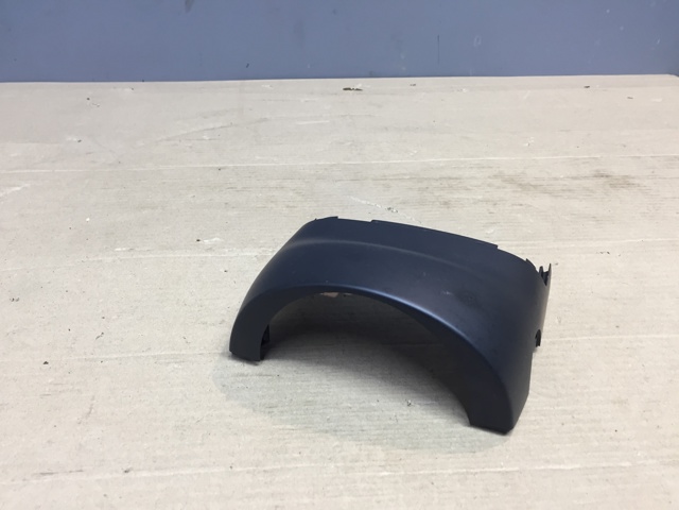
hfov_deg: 61.7
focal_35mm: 29
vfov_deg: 48.2
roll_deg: -1.5
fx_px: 569
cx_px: 340
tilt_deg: -32.6
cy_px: 255
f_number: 2.2
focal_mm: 4.15
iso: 80
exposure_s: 1/33
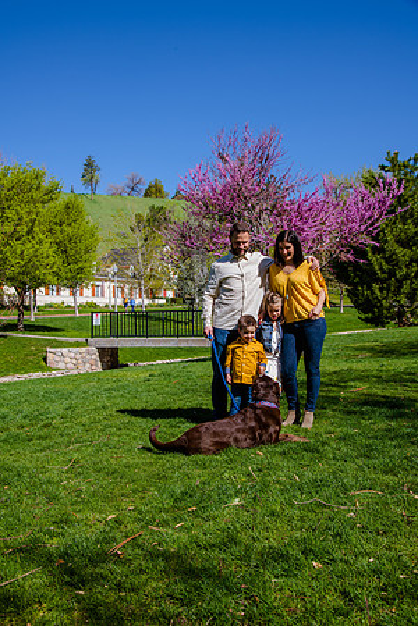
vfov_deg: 50.7
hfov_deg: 35.1
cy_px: 313
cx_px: 209
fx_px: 662
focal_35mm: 38
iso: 200
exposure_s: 1/200
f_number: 10
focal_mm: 38
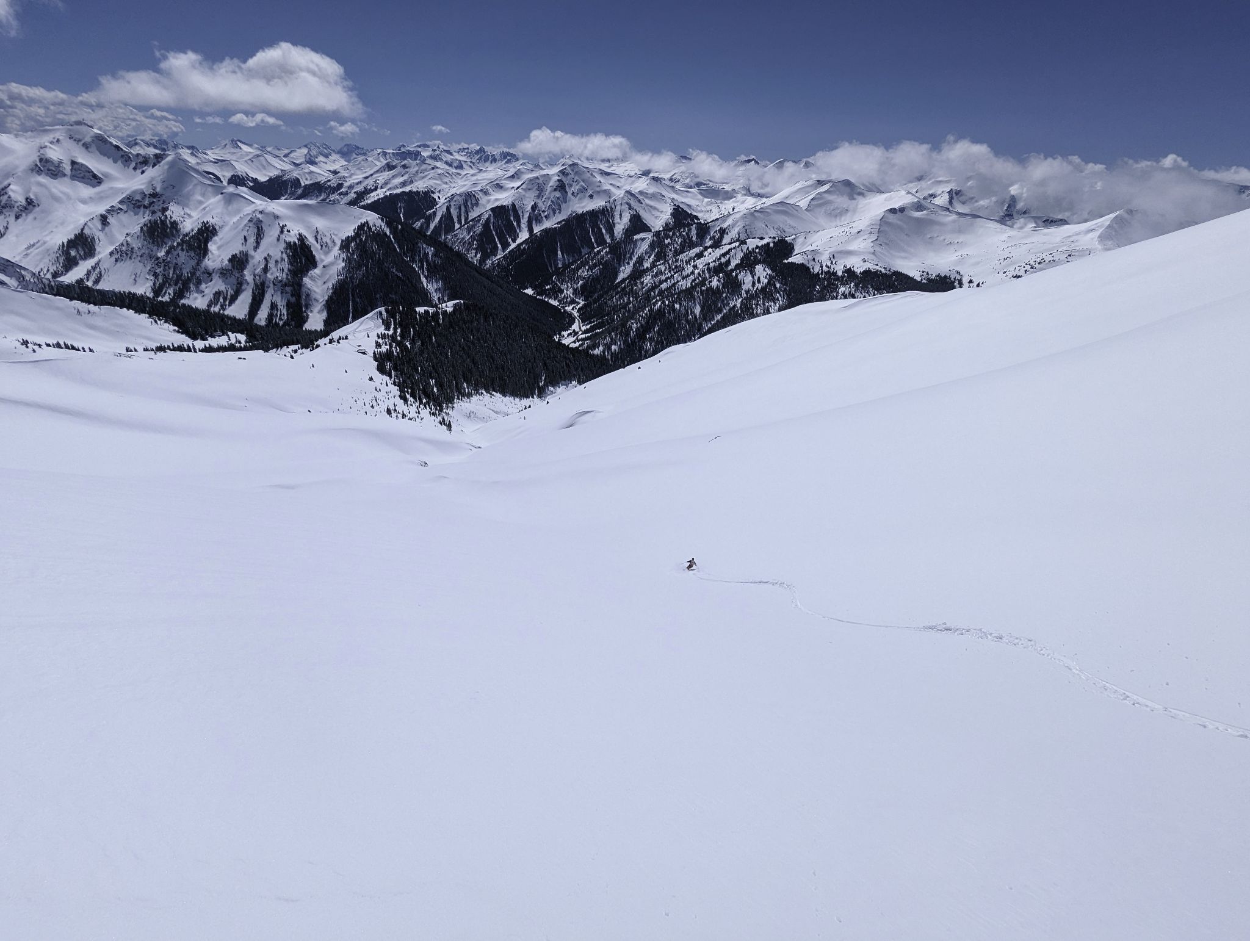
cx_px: 625
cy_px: 470
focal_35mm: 16
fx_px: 579
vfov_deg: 78.2
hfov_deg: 94.4
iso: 56
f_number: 2.2
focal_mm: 2.35
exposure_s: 1/7752
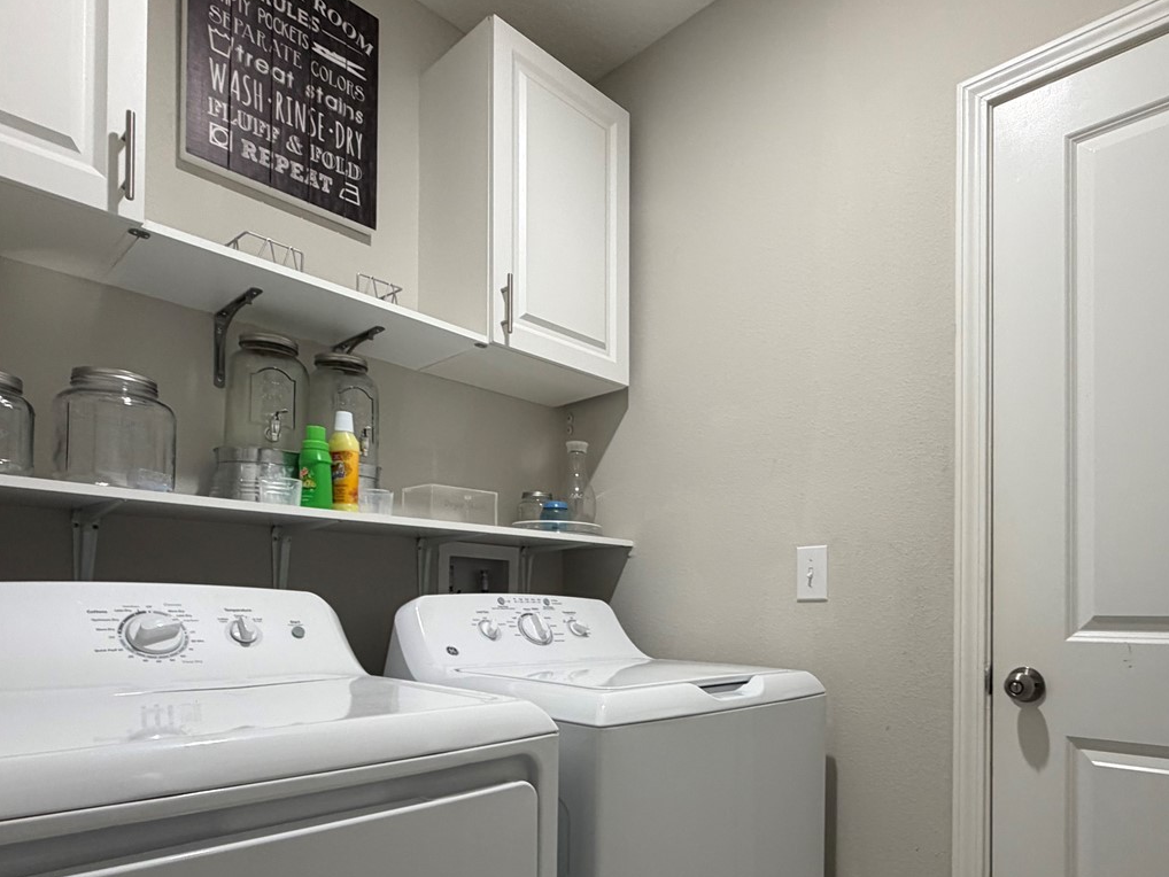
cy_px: 605
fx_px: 743
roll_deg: -1.0
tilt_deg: +0.0
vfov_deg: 59.3
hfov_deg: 76.0
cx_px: 659
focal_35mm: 22
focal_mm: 2.22
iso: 200
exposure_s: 1/60
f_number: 2.2
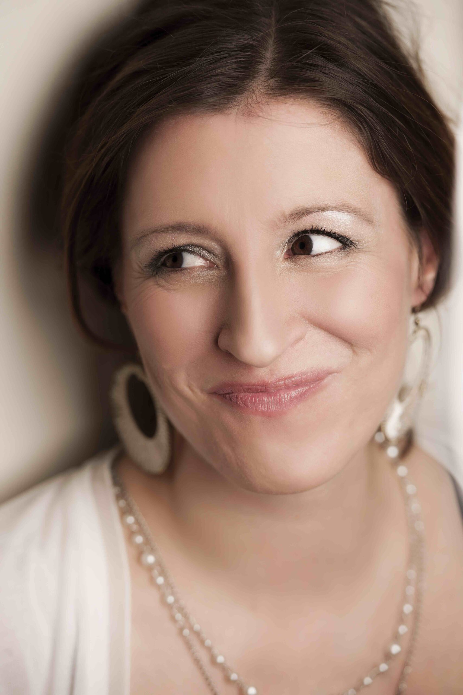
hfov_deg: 7.8
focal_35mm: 175
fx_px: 3375
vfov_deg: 11.7
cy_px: 348
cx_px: 232
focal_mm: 175
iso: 100
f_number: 4.5
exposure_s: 1/100
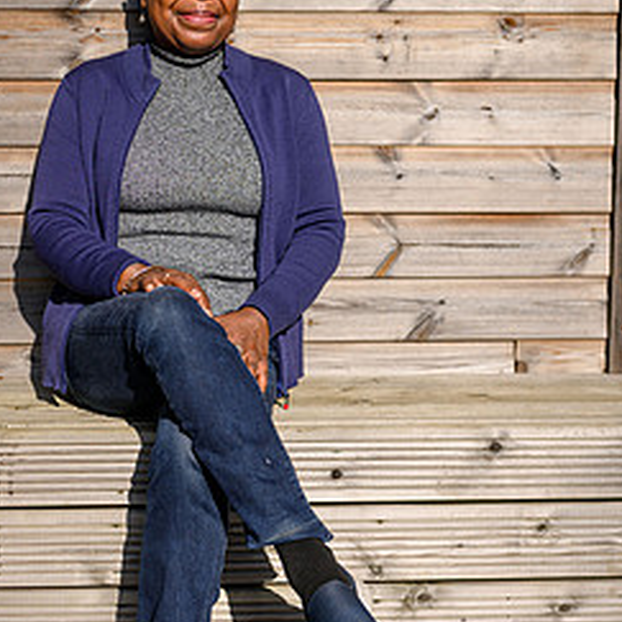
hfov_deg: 21.1
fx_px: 1667
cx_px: 248
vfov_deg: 21.1
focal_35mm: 82
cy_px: 266
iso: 280
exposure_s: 1/4000
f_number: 2.8
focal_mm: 52
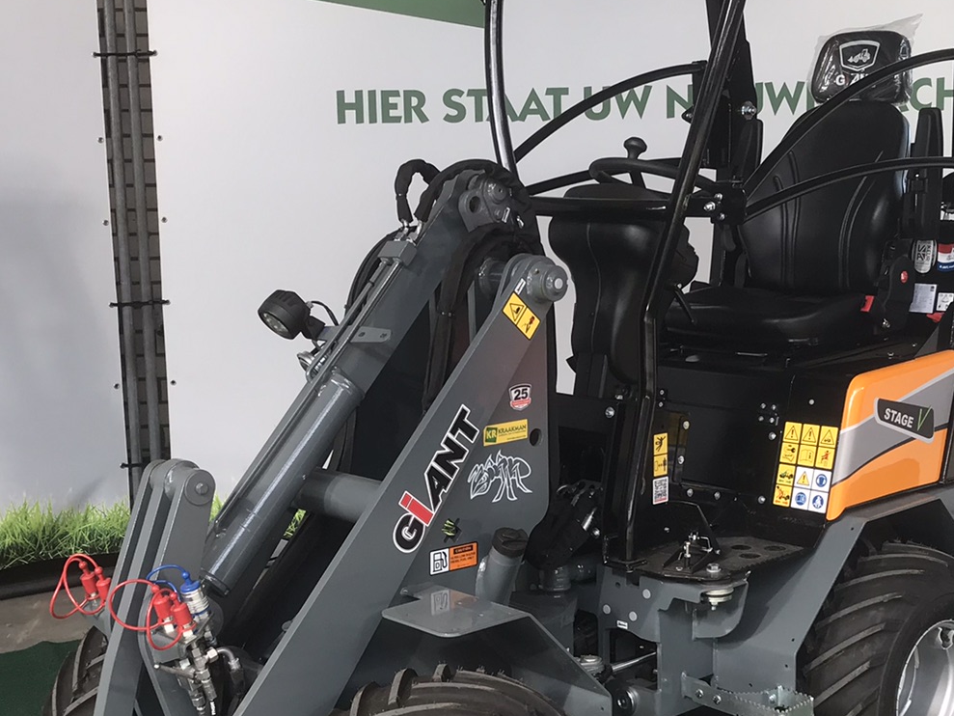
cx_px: 556
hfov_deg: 33.2
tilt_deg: -8.6
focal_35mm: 58
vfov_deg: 25.2
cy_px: 433
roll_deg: +0.7
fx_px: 1599
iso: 20
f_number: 1.8
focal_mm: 3.99
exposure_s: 1/100
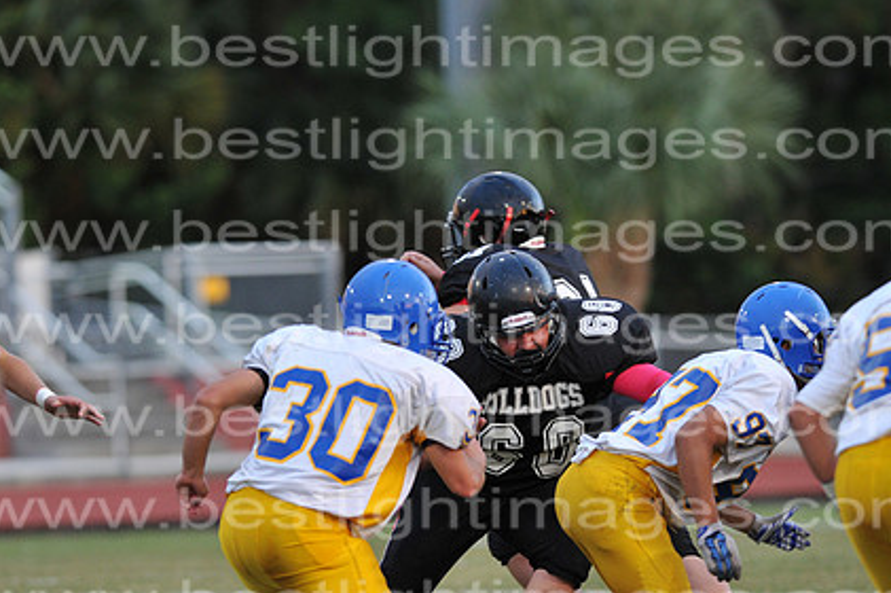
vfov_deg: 3.3
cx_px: 455
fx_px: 10213
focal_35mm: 413
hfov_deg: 5.0
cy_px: 375
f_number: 4
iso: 2000
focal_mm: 300
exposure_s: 1/640
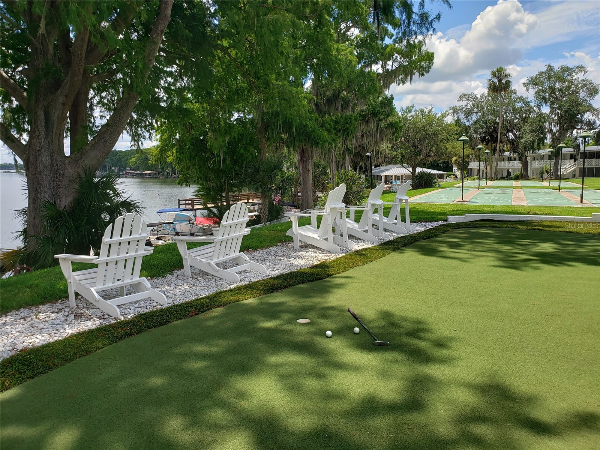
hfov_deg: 67.3
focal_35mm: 26
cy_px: 225
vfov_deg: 53.1
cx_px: 300
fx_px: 451
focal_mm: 4.3
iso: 50
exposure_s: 1/1225
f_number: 2.4
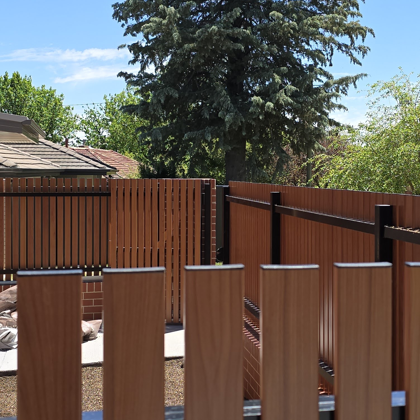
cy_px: 186
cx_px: 255
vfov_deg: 31.6
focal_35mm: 54
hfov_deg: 31.5
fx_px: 741
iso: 12
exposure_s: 1/440
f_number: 1.7
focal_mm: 6.3
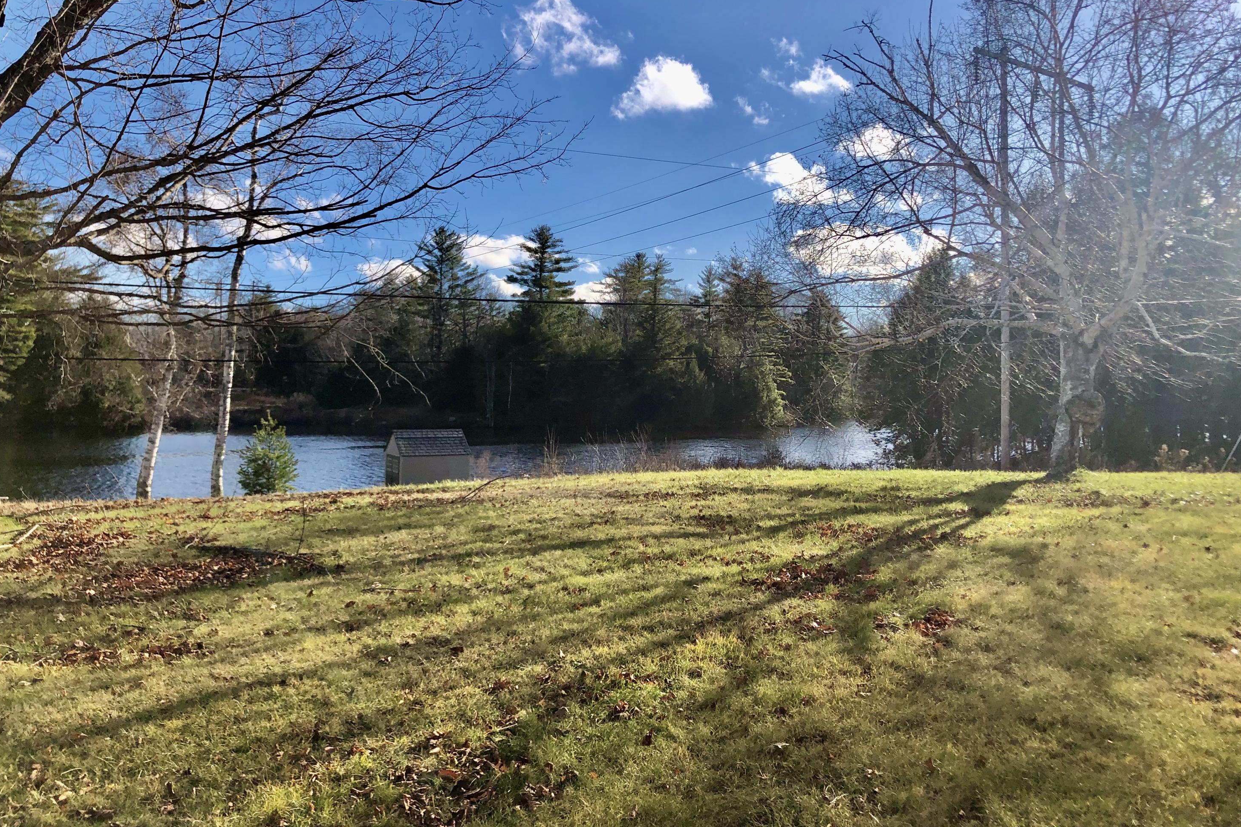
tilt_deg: +0.2
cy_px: 366
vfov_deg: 43.5
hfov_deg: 61.9
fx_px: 1034
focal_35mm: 30
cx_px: 622
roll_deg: -0.7
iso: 20
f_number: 1.8
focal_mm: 3.99
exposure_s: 1/2525
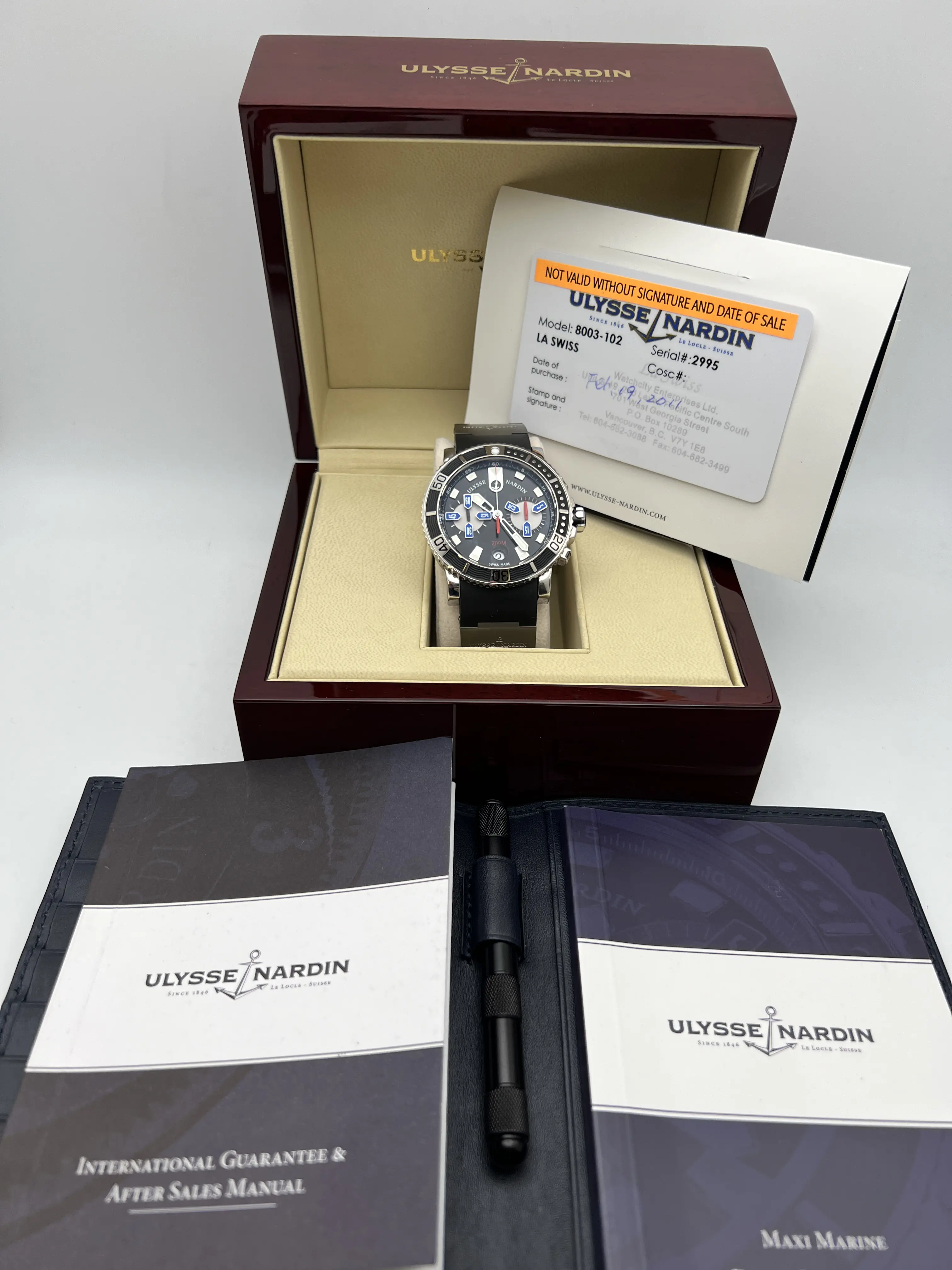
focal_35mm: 26
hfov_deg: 53.1
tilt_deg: -40.3
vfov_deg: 67.3
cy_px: 635
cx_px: 476
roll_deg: -1.9
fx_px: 953
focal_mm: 5.7
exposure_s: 1/443
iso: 50
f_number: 1.5
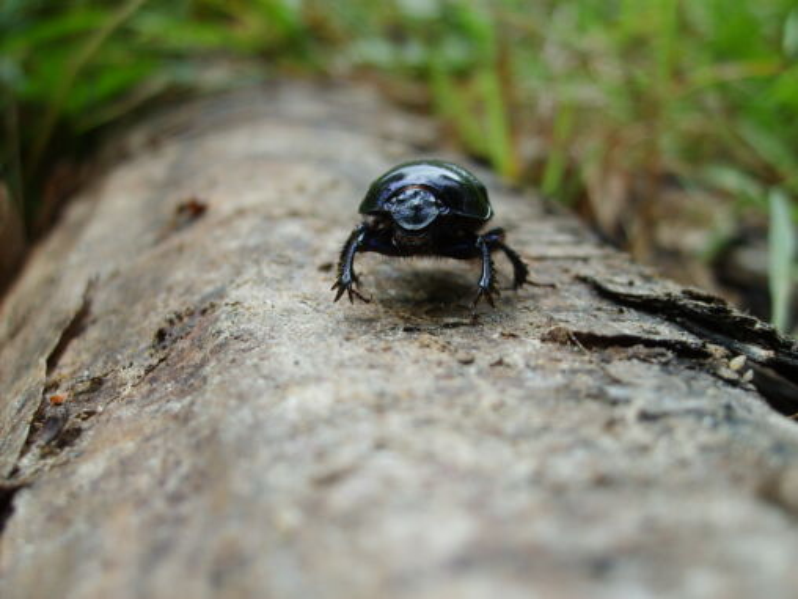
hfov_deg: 52.6
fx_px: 807
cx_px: 399
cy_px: 300
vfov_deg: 40.7
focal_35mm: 35
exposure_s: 1/125
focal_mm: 5.8
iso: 50
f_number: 2.8
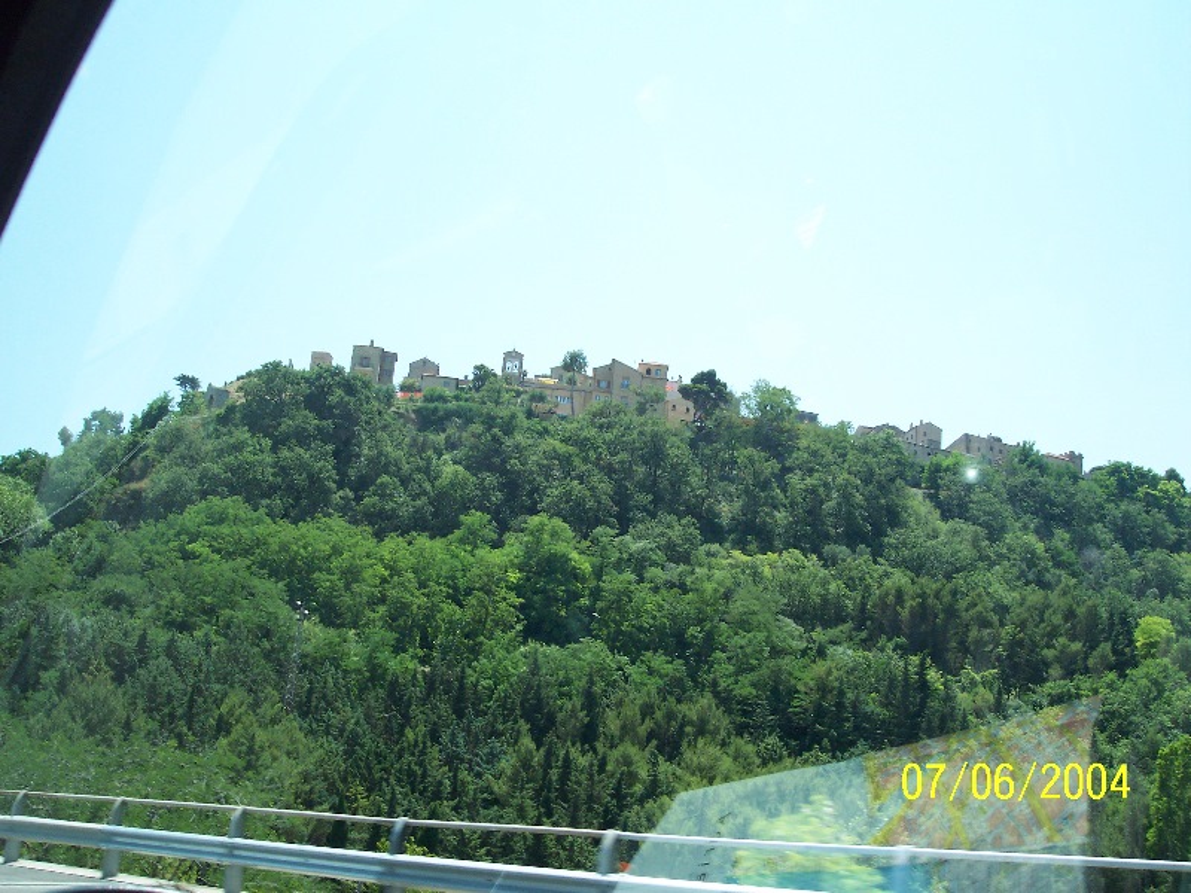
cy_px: 446
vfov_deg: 37.7
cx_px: 596
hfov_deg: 49.0
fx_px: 1307
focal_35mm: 38
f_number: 4.8
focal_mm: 8
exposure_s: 1/350
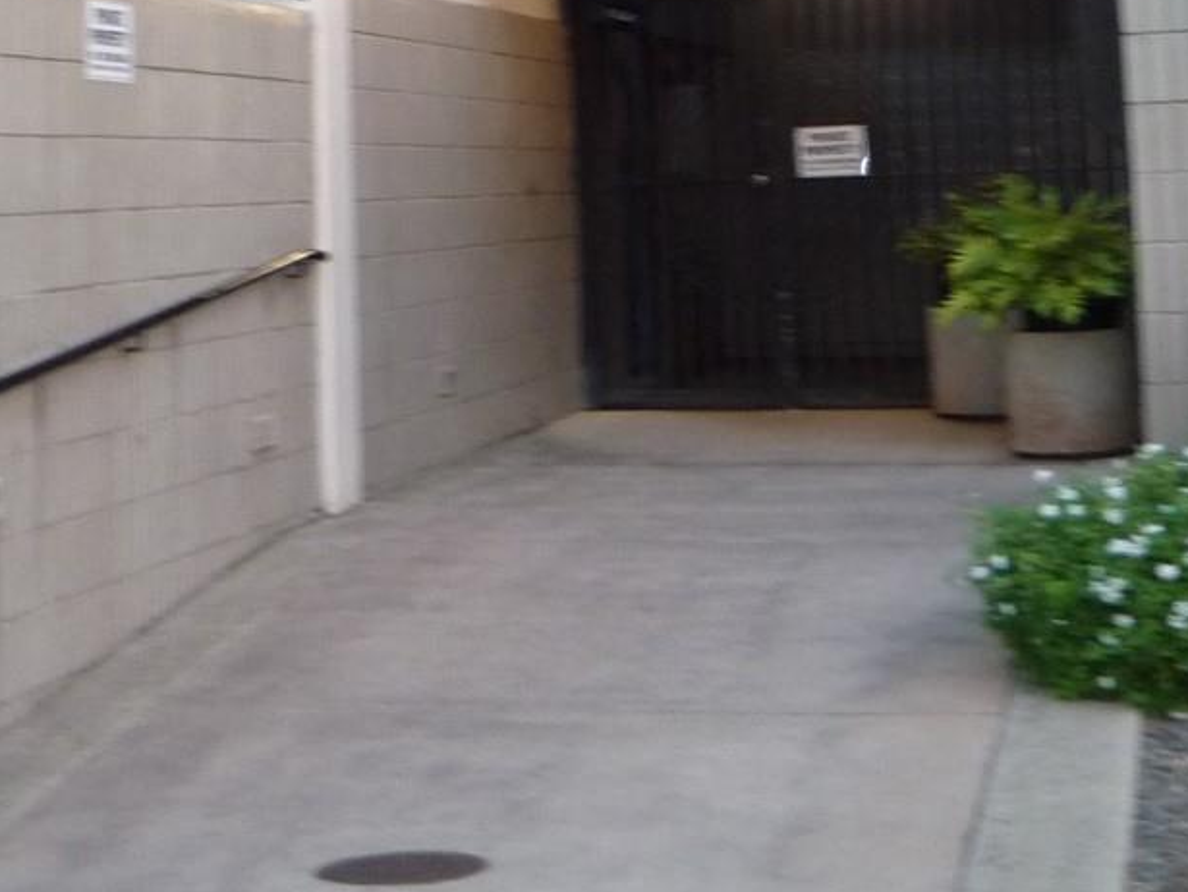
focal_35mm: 78
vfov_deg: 18.1
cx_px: 458
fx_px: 2678
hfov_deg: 24.9
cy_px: -137
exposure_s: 1/30
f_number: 3.3
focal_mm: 5.2
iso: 250
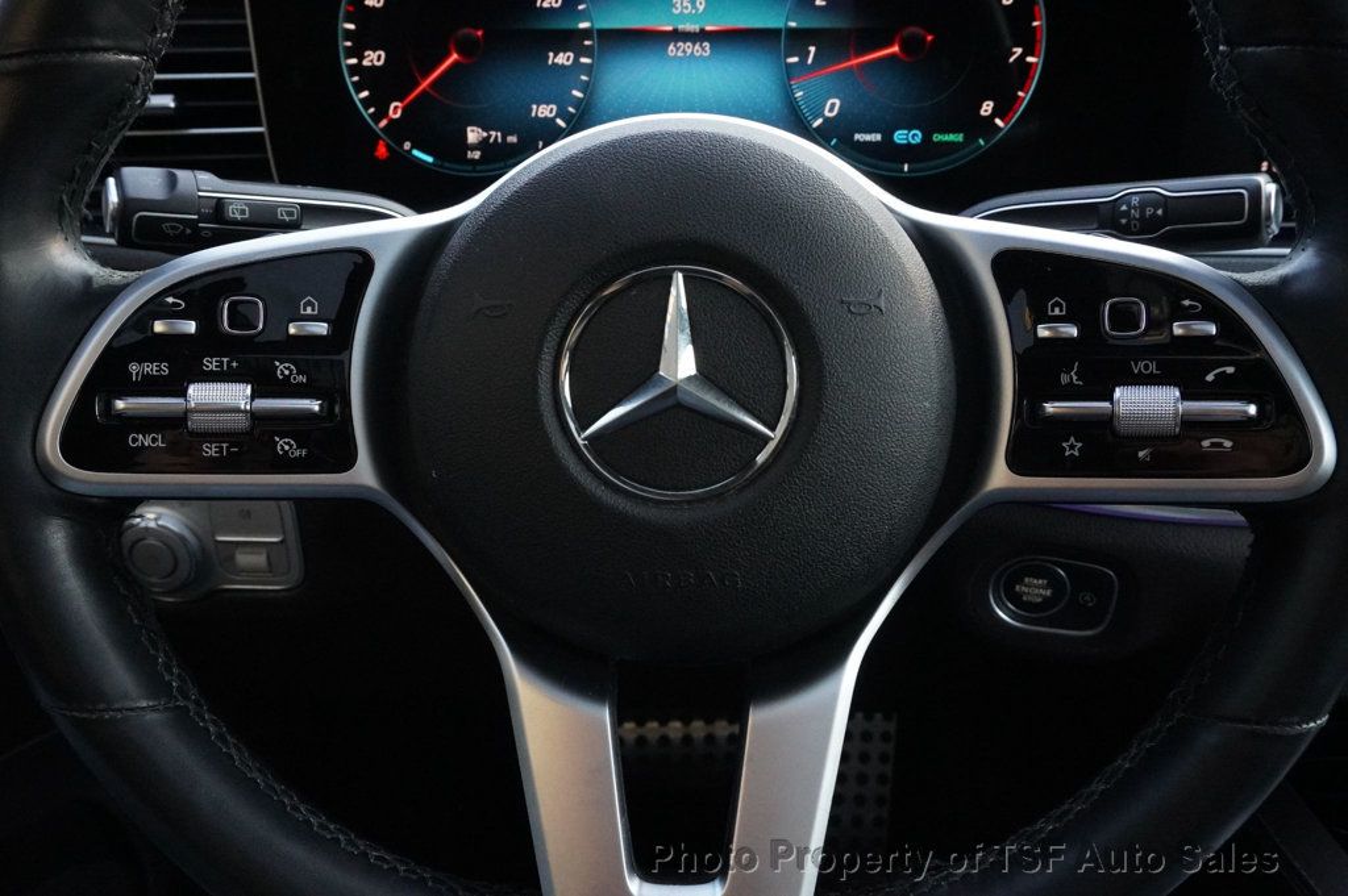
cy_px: 448
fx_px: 1235
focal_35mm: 33
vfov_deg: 39.9
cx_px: 674
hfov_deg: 57.3
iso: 6400
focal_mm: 22
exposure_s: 1/250
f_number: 9
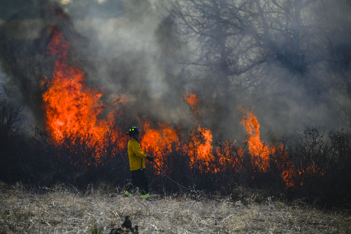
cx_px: 176
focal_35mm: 200
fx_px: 1949
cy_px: 117
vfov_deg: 6.9
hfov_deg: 10.3
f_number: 4
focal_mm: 200
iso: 50
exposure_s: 1/2000
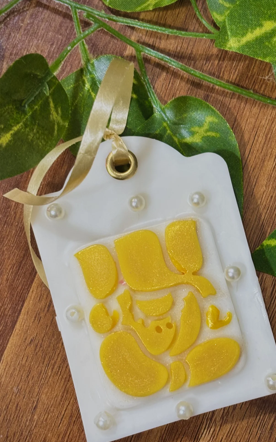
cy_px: 245
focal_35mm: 73
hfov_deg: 17.8
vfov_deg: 28.2
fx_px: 879
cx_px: 190
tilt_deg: -83.8
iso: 125
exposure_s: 1/33
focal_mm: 5.96
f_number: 1.6
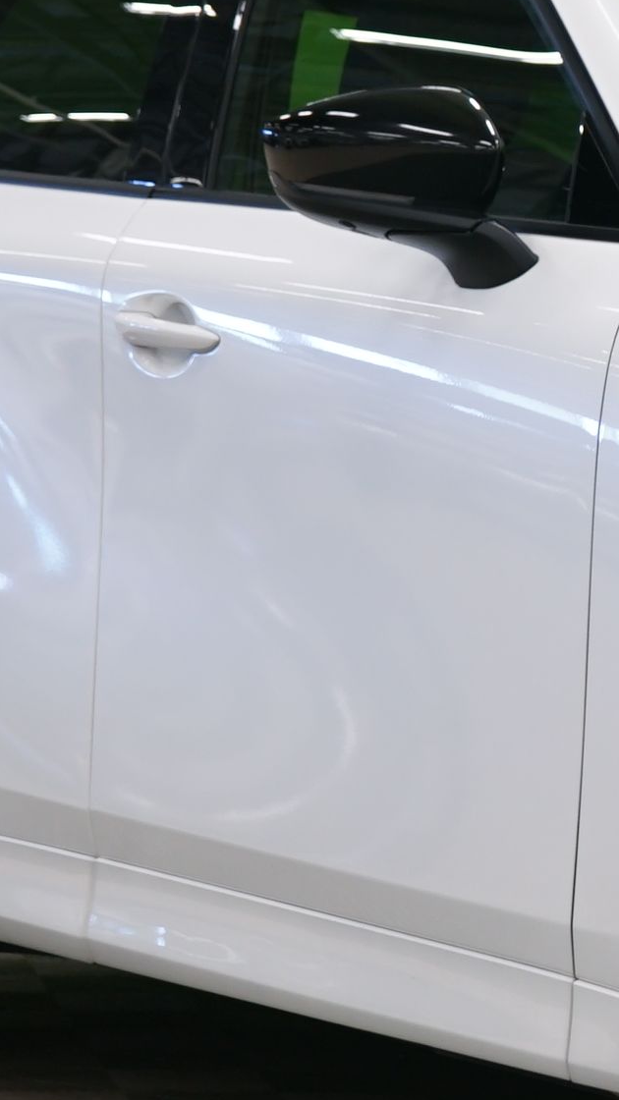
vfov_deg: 11.7
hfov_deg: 6.4
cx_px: 1161
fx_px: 5369
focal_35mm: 184
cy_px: 482
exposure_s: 1/10
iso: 400
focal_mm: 50
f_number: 4.5
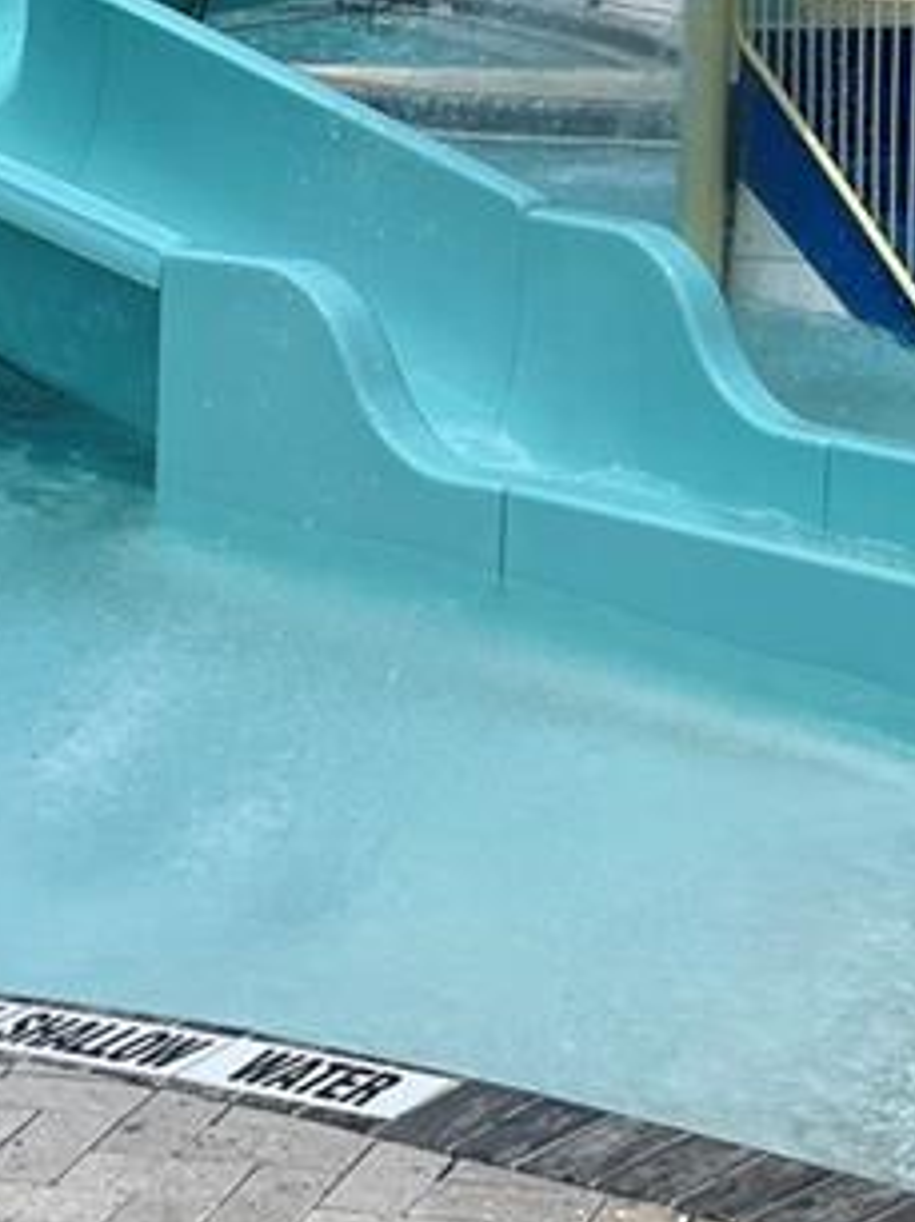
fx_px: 3600
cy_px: -359
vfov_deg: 18.0
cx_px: 807
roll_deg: -1.5
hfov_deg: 14.4
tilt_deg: +2.0
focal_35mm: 102
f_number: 1.6
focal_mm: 5.1
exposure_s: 1/5556
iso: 50
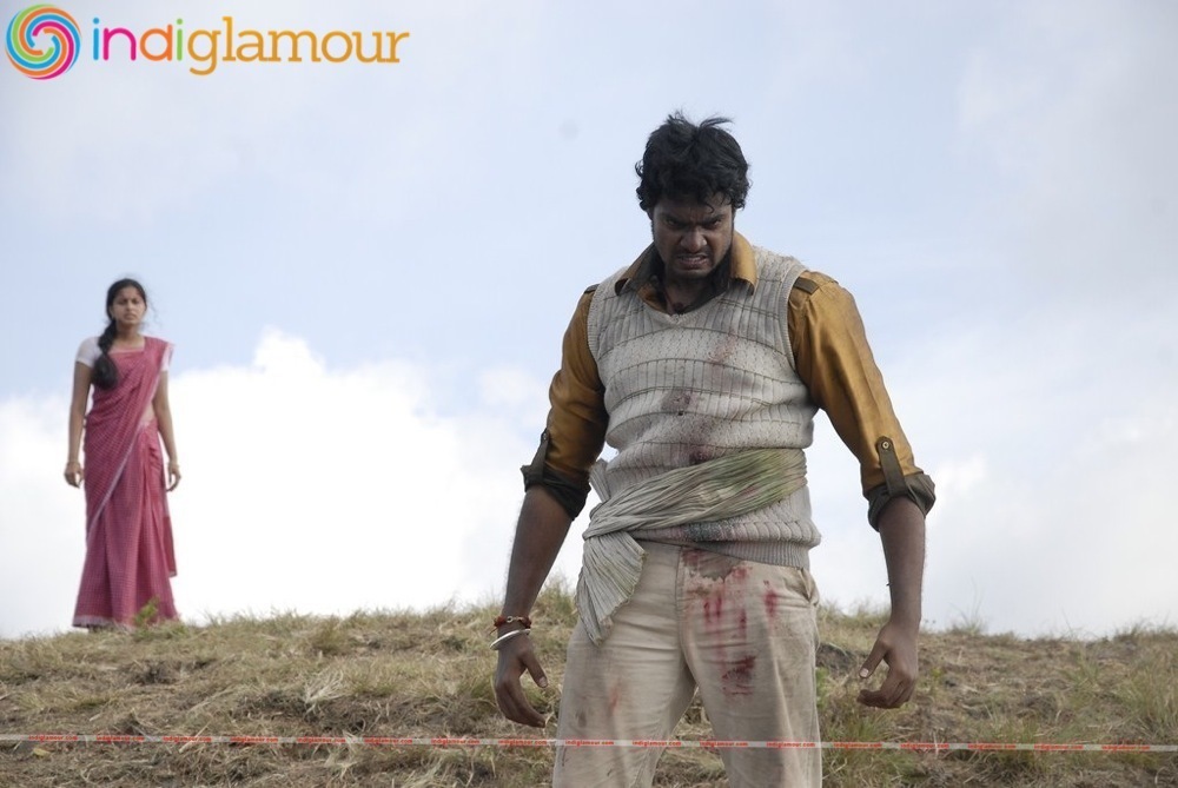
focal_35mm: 128
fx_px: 4176
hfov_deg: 16.1
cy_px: 394
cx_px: 589
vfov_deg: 10.8
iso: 200
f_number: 8
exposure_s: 1/250
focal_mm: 85
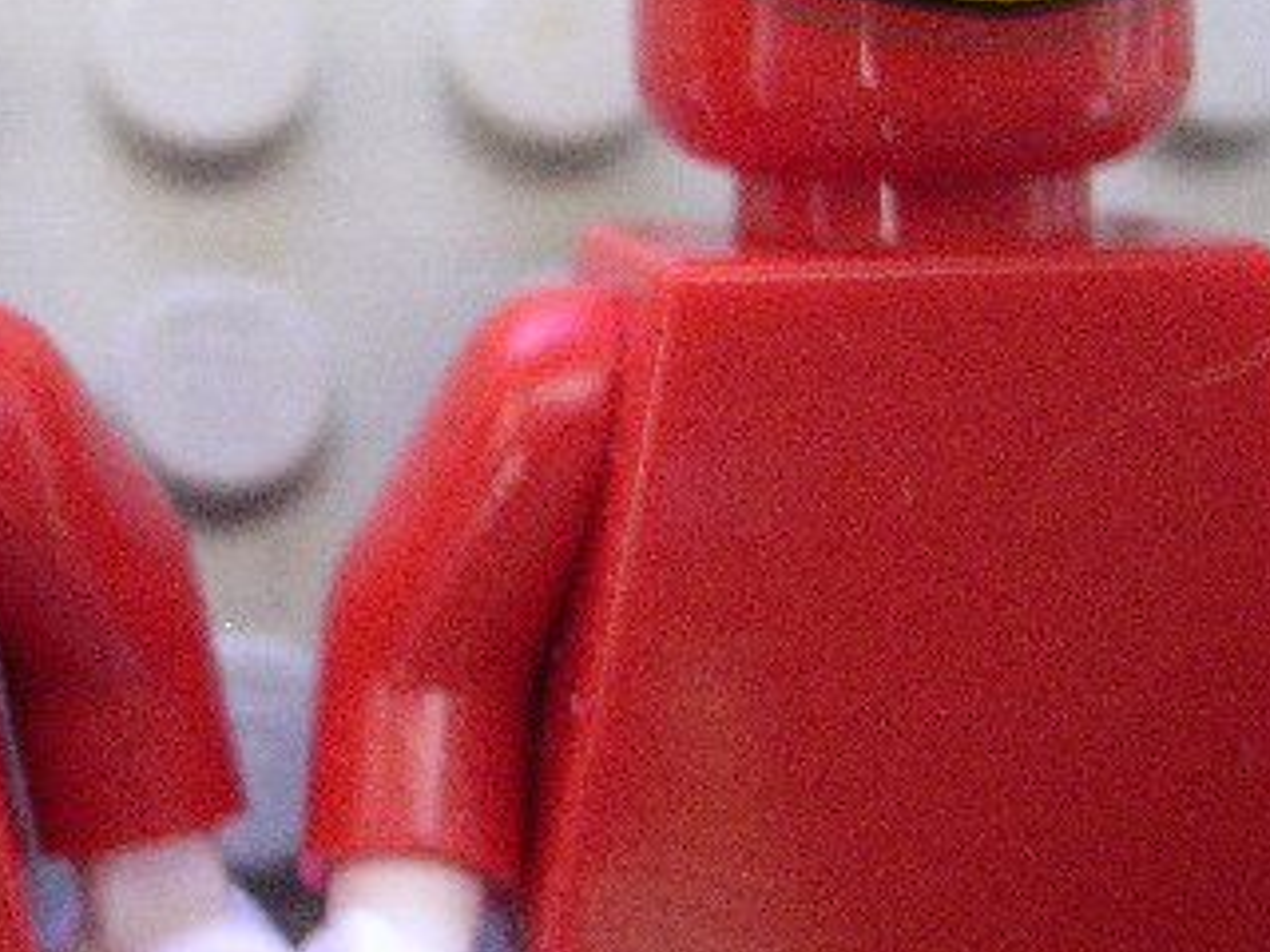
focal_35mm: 76
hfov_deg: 25.2
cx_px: 222
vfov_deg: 19.2
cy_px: 163
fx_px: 2788
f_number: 2.8
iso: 400
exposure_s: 1/3.1
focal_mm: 5.8
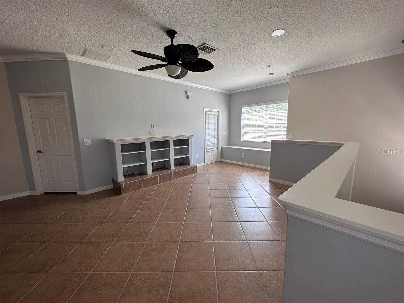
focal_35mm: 14
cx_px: 202
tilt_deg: -9.3
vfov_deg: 85.7
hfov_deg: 102.1
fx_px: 163
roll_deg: +0.5
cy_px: 152
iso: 50
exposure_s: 1/99
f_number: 2.2
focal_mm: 2.22
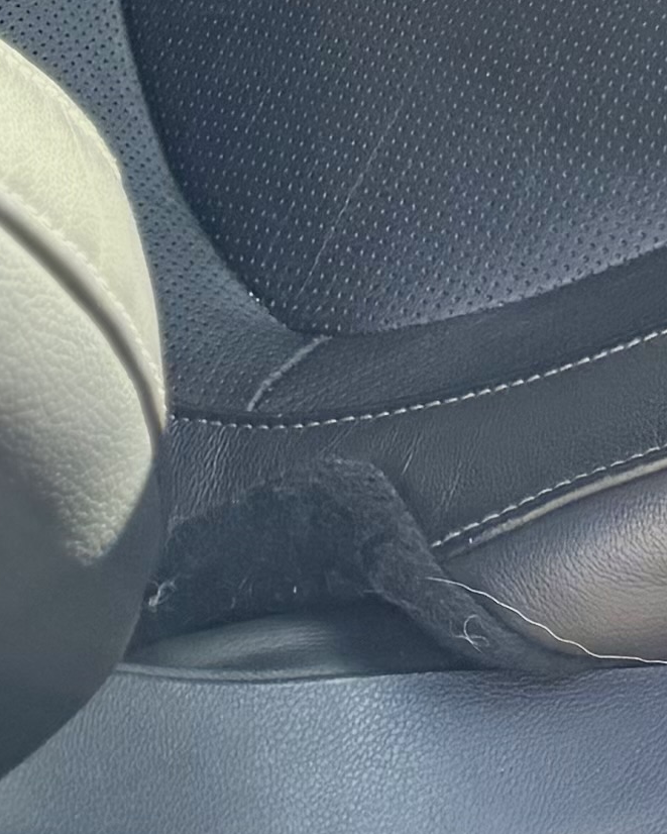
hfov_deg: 8.9
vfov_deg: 9.5
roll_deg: -6.4
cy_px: -1600
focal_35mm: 162
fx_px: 3997
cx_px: 1416
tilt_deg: -29.2
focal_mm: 6.76
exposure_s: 1/178
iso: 80
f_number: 1.78
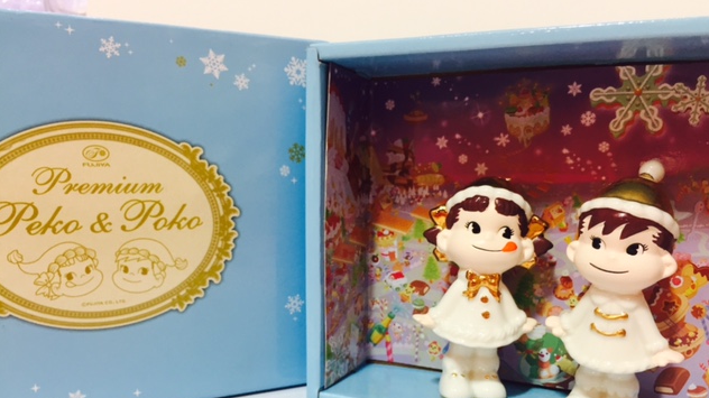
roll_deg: -2.6
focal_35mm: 32
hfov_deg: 61.0
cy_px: 262
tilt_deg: -6.0
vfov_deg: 36.3
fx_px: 601
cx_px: 354
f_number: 2.2
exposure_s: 1/33
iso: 100
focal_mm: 4.15
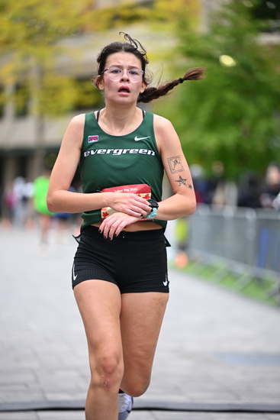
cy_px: 210
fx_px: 1749
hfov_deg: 9.2
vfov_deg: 13.7
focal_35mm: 150
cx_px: 140
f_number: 2.8
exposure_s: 1/2000
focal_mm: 150
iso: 1250
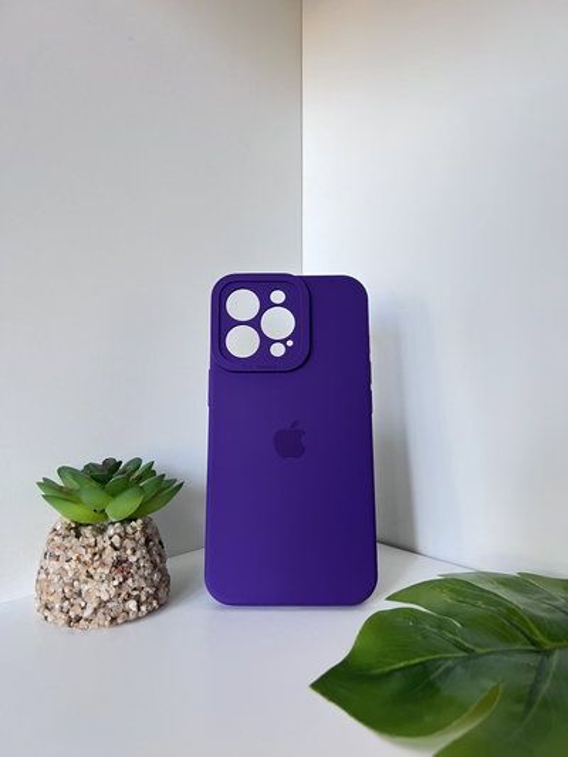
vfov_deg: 67.3
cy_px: 378
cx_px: 284
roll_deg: +1.8
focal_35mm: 26
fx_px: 569
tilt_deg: -3.1
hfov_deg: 53.1
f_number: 1.5
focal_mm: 5.7
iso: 250
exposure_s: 1/60
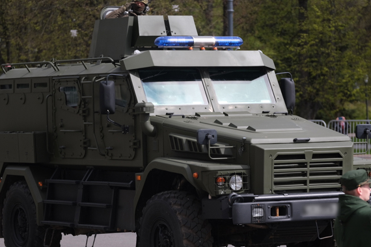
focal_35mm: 179
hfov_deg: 11.5
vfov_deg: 7.7
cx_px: 211
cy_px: 136
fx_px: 1845
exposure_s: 1/2500
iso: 200
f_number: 3.2
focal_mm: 90.6
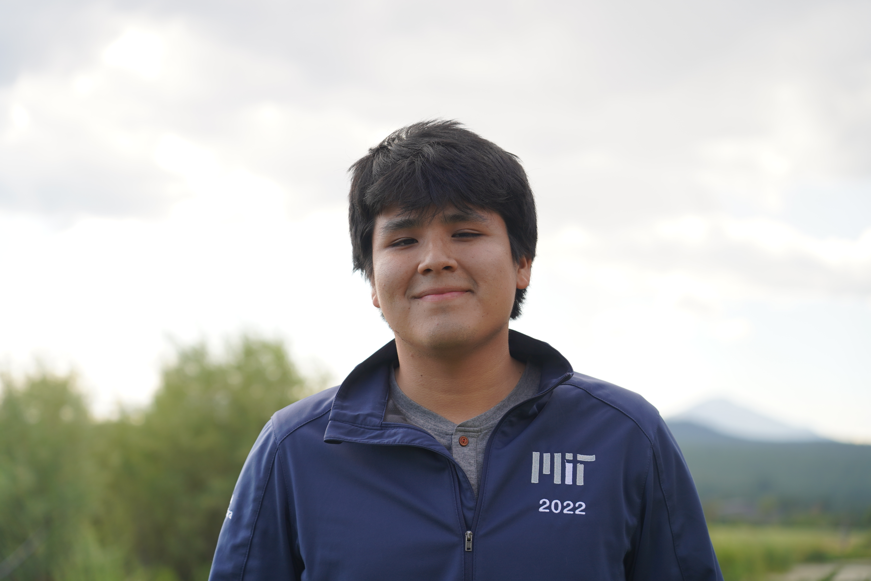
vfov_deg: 17.3
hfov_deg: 25.7
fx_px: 1911
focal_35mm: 79
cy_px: 290
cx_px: 436
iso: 100
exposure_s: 1/250
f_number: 4
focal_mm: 79
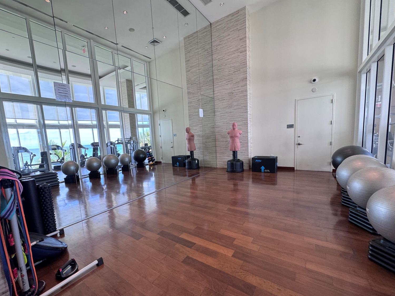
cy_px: 158
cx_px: 185
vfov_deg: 81.6
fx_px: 171
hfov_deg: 98.0
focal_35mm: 15
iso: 160
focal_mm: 2.22
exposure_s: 1/120
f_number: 2.2
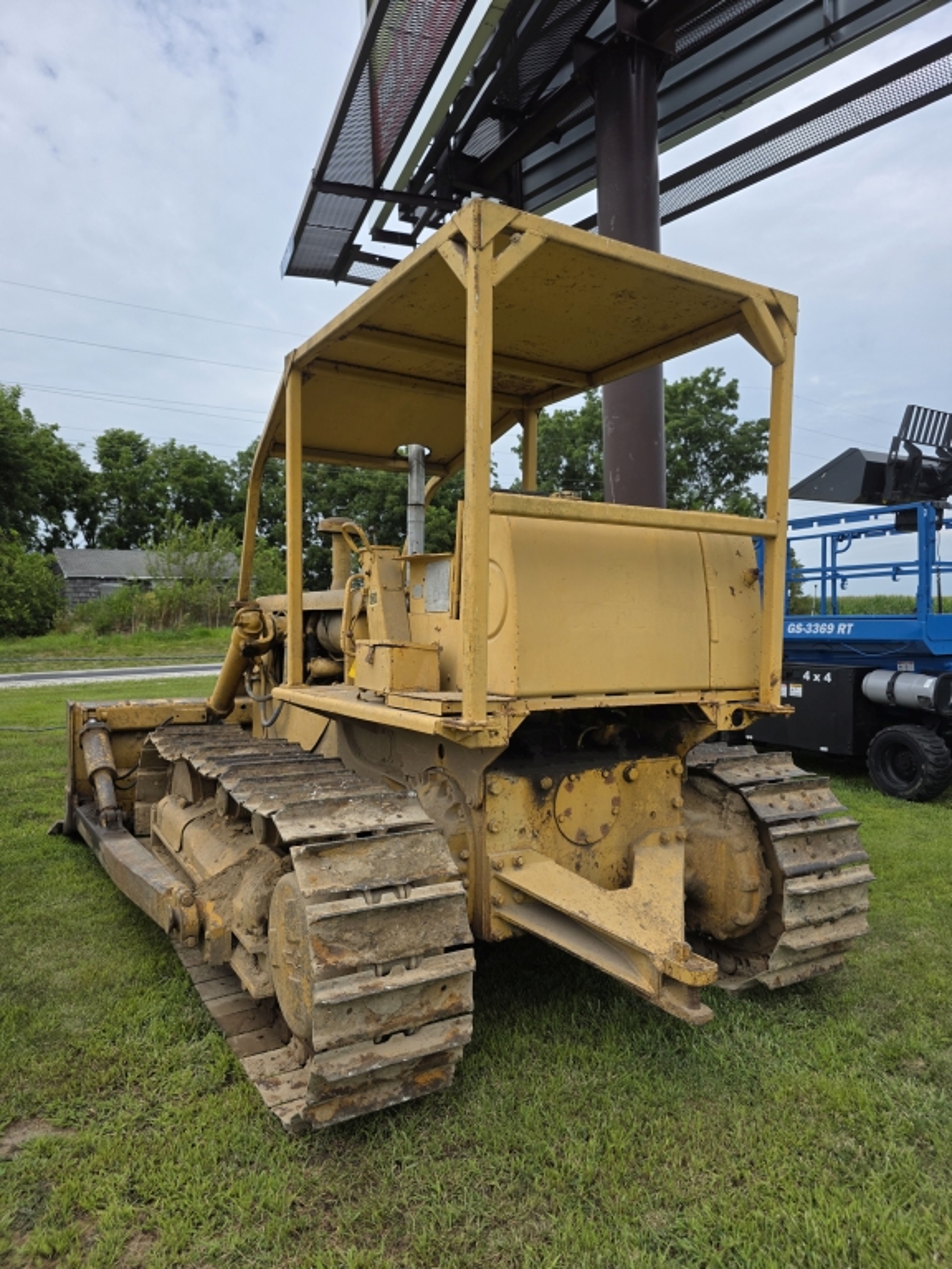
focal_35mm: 23
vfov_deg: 73.9
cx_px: 476
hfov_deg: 58.9
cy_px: 634
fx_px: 843
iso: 80
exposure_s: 1/6355
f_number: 1.7
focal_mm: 6.3
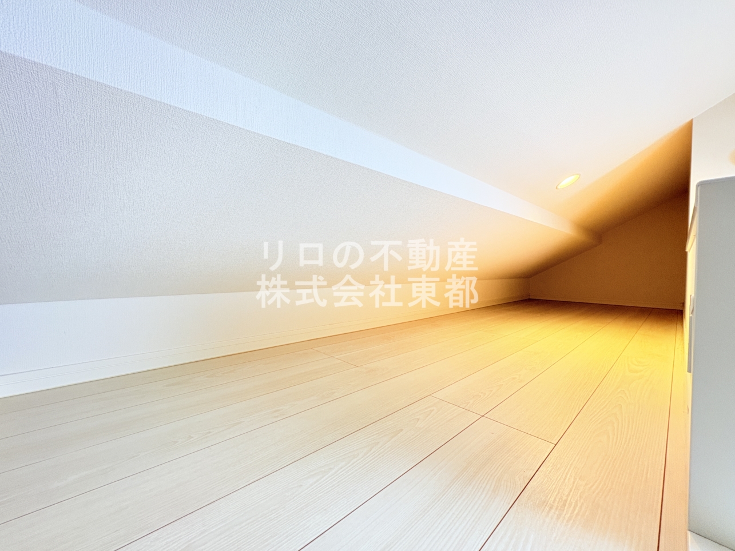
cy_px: 276
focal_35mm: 14
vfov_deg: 85.7
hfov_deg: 102.1
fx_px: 297
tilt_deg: -1.0
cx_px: 368
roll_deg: +0.0
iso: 250
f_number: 2.2
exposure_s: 1/60
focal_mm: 2.22
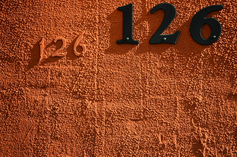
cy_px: 74
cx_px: 126
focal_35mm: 355
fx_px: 2333
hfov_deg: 5.8
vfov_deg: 3.9
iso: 100
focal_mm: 220
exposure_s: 1/320
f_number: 5.3
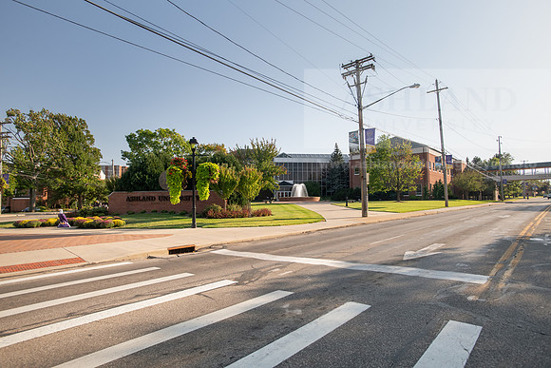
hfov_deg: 78.6
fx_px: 337
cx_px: 276
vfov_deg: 57.3
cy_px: 184
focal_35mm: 22
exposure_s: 1/320
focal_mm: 22
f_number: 5.6
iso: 400
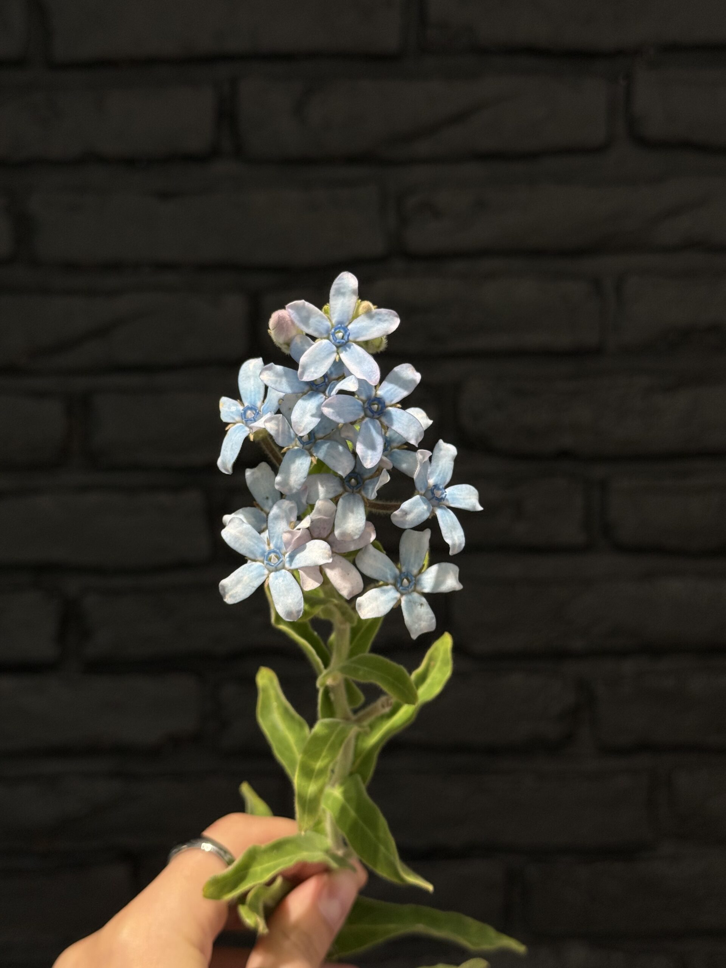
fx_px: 1342
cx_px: 363
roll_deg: +0.8
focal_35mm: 48
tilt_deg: -3.4
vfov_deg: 39.7
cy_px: 484
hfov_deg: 30.3
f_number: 1.78
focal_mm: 6.76
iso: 64
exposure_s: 1/100
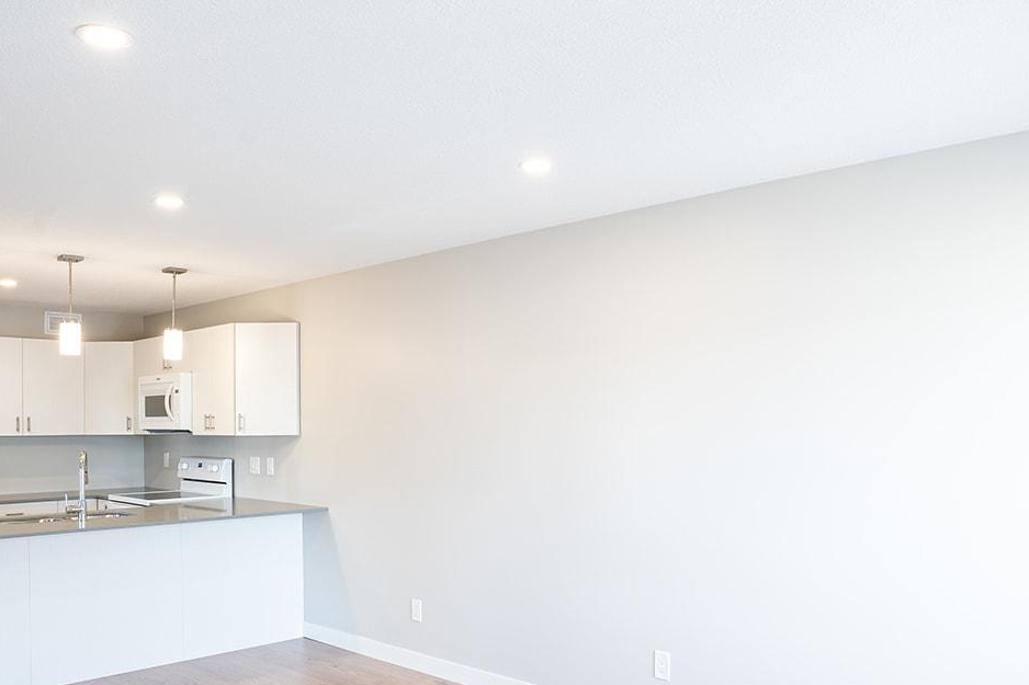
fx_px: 829
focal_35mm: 29
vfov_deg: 44.9
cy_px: 383
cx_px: 576
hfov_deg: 63.5
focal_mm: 17
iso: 100
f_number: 8
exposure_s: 1/4
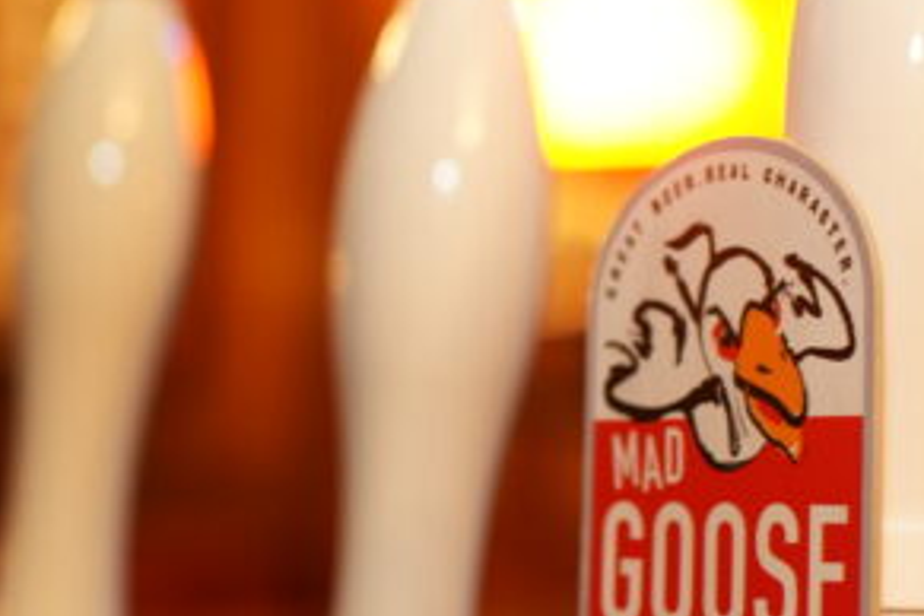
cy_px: 176
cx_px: 803
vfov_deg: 11.1
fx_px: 3157
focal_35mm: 123
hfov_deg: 16.5
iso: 640
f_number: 1.8
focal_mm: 35
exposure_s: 1/25
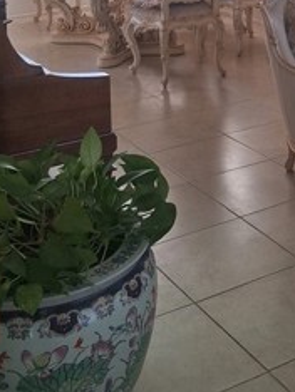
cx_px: 278
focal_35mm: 71
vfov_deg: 24.8
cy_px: -77
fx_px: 805
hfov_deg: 20.3
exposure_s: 1/100
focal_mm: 3.98
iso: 100
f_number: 1.8
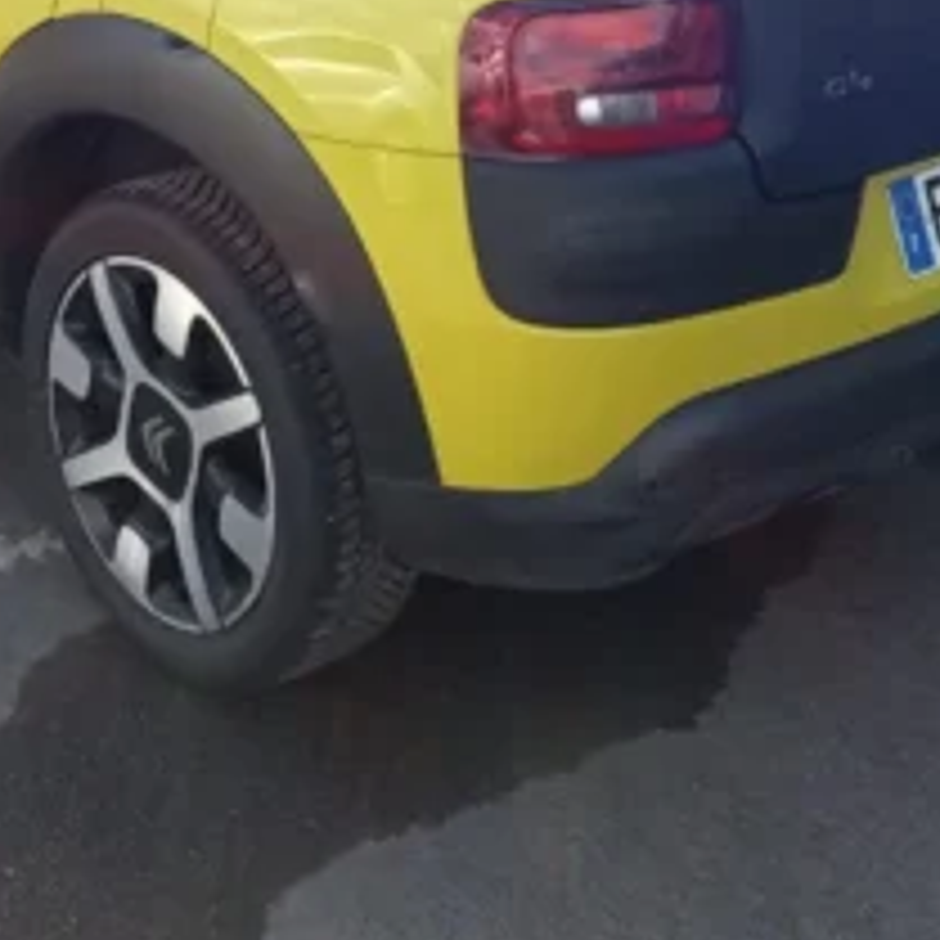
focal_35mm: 71
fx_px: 2181
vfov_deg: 23.5
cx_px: 315
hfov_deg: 24.2
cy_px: 58
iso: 100
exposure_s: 1/274
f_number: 2.2
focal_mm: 3.46
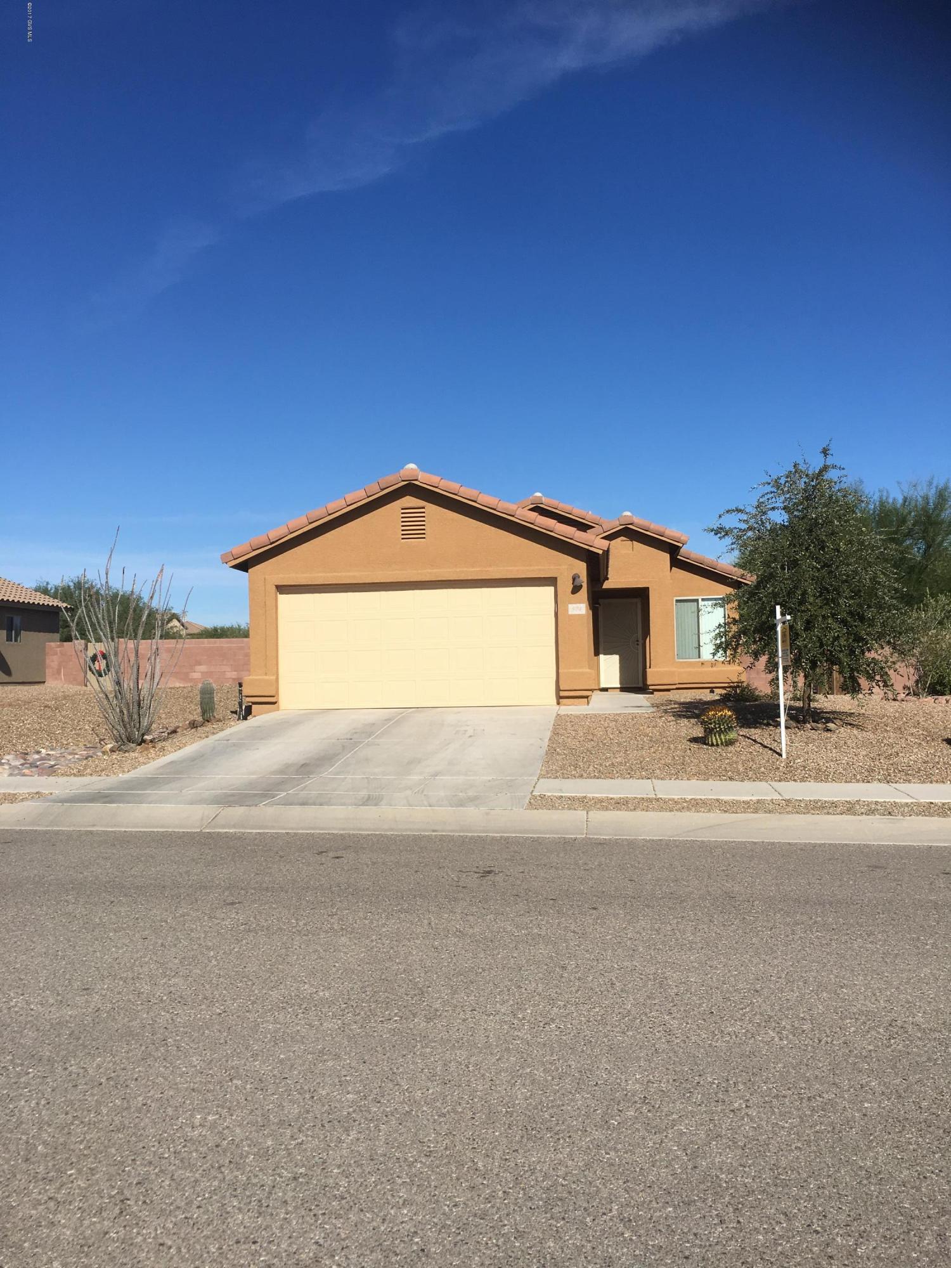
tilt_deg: +3.0
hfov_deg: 48.2
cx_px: 476
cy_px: 634
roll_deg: +0.5
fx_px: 1062
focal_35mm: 29
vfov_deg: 61.7
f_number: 2.2
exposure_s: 1/2481
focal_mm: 4.15
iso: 25
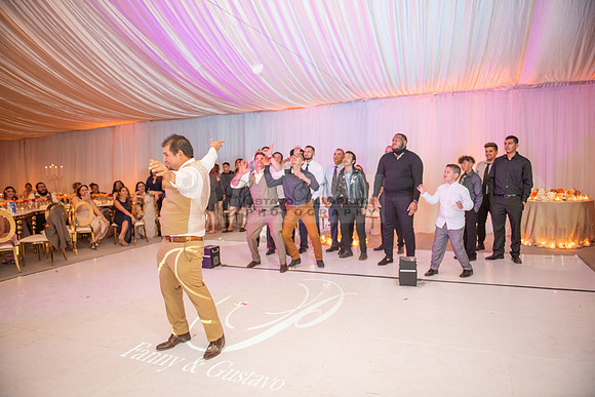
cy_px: 198
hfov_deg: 73.7
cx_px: 298
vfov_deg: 53.2
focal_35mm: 24
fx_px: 397
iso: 1000
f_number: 2.8
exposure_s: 1/160
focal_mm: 24
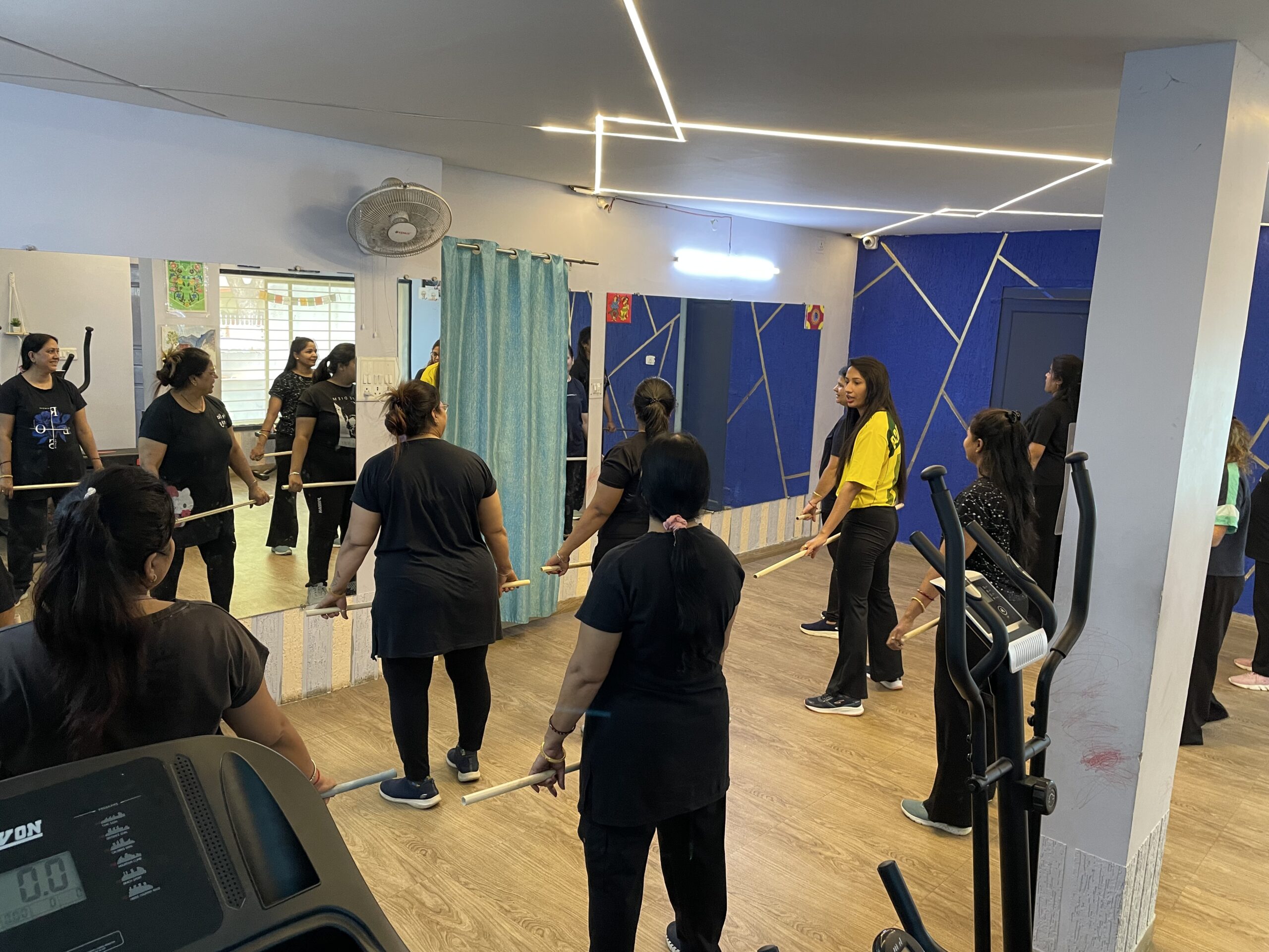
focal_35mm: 26
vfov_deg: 53.1
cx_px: 634
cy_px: 476
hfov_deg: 67.3
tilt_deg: -10.3
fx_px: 953
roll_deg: -2.4
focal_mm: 4.2
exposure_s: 1/50
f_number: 1.6
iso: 160
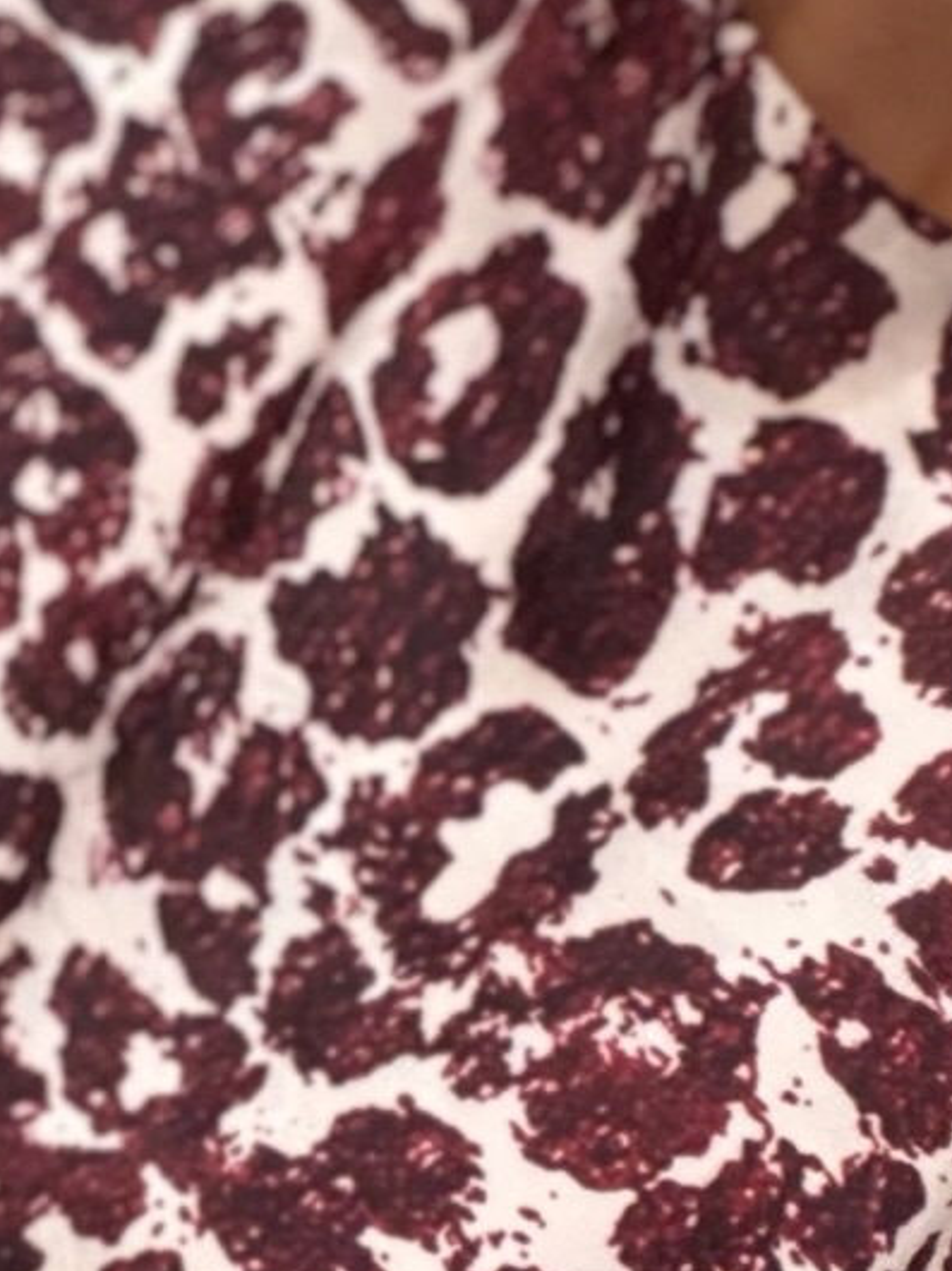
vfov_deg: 17.0
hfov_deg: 12.7
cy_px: 669
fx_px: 4257
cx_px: 278
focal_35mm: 116
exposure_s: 1/33
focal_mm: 2.71
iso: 250
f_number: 1.9
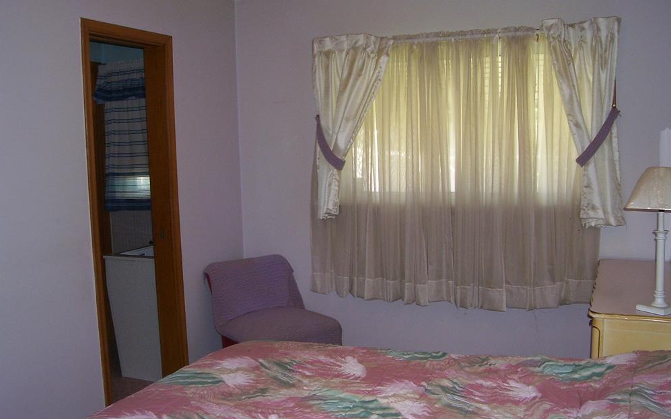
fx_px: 677
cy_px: 194
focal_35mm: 37
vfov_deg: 34.4
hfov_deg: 52.8
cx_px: 340
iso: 125
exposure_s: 1/60
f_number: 2.7
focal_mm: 5.6
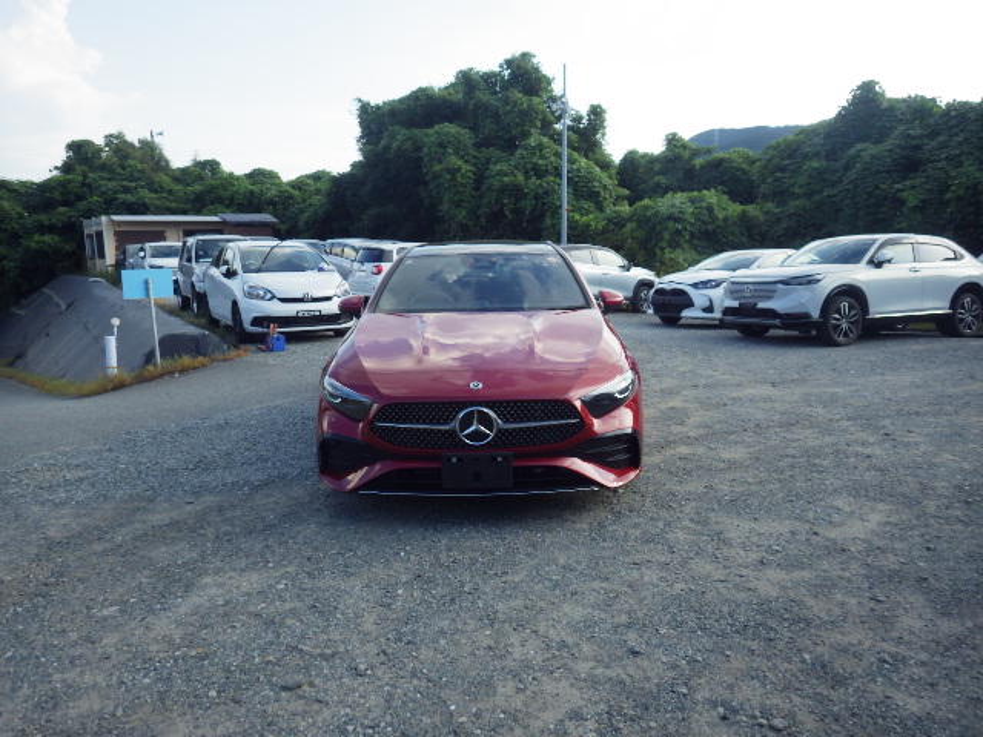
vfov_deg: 54.9
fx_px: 710
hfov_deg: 69.4
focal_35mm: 25
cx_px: 492
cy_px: 368
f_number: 2.8
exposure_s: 1/1250
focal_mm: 4.5
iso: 250
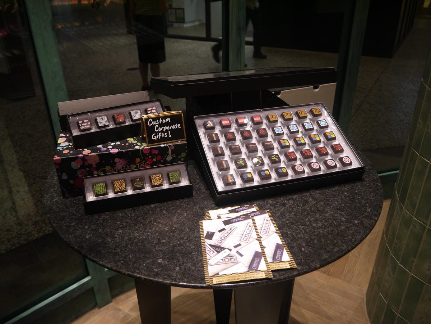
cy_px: 162
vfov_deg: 49.7
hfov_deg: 63.4
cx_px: 216
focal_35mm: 28
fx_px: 349
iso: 320
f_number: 3.5
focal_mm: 14
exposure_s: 1/60
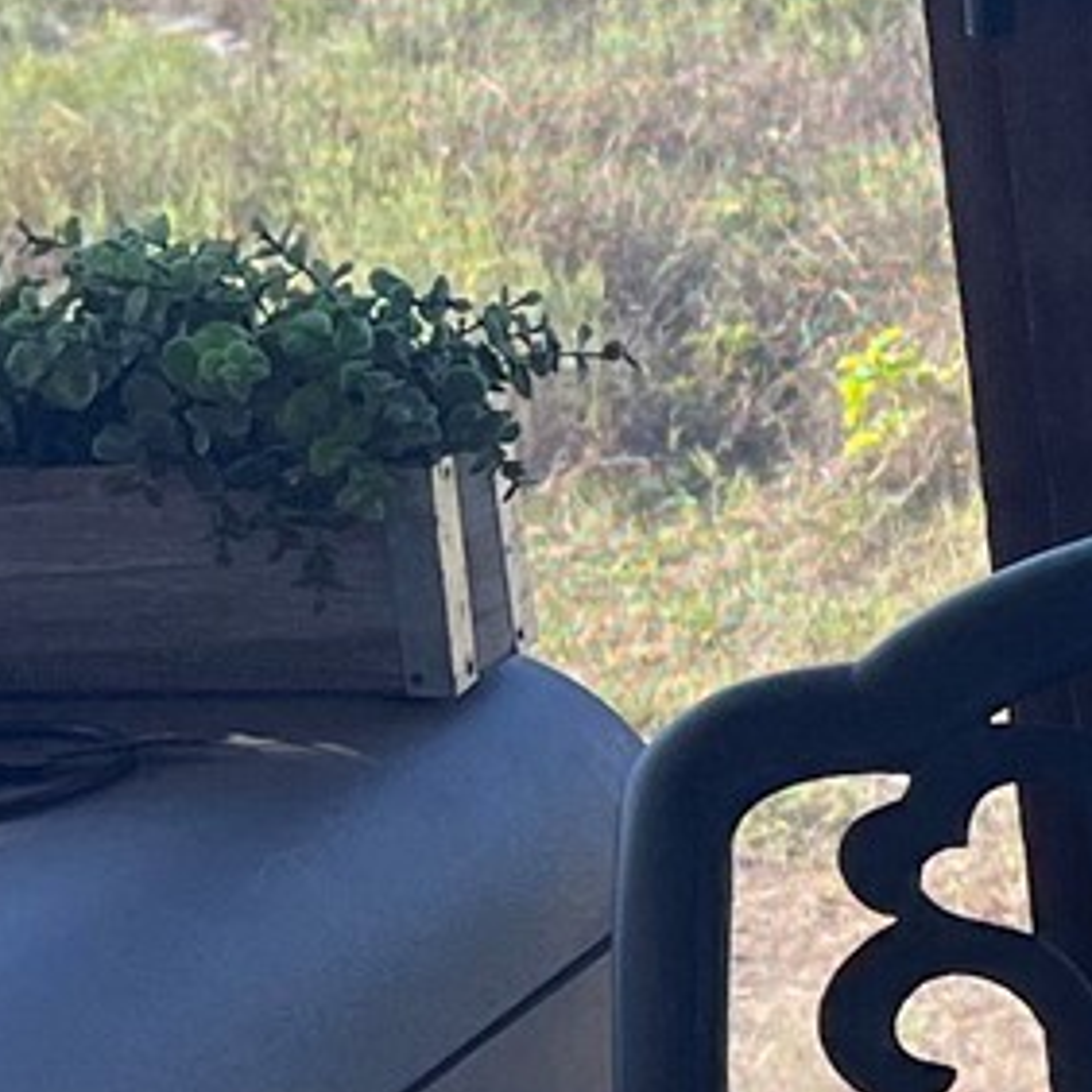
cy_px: 693
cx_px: 2583
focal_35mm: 167
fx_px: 5960
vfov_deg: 10.5
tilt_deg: -17.0
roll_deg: +2.8
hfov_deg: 9.4
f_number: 1.5
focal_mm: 5.7
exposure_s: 1/678
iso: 50
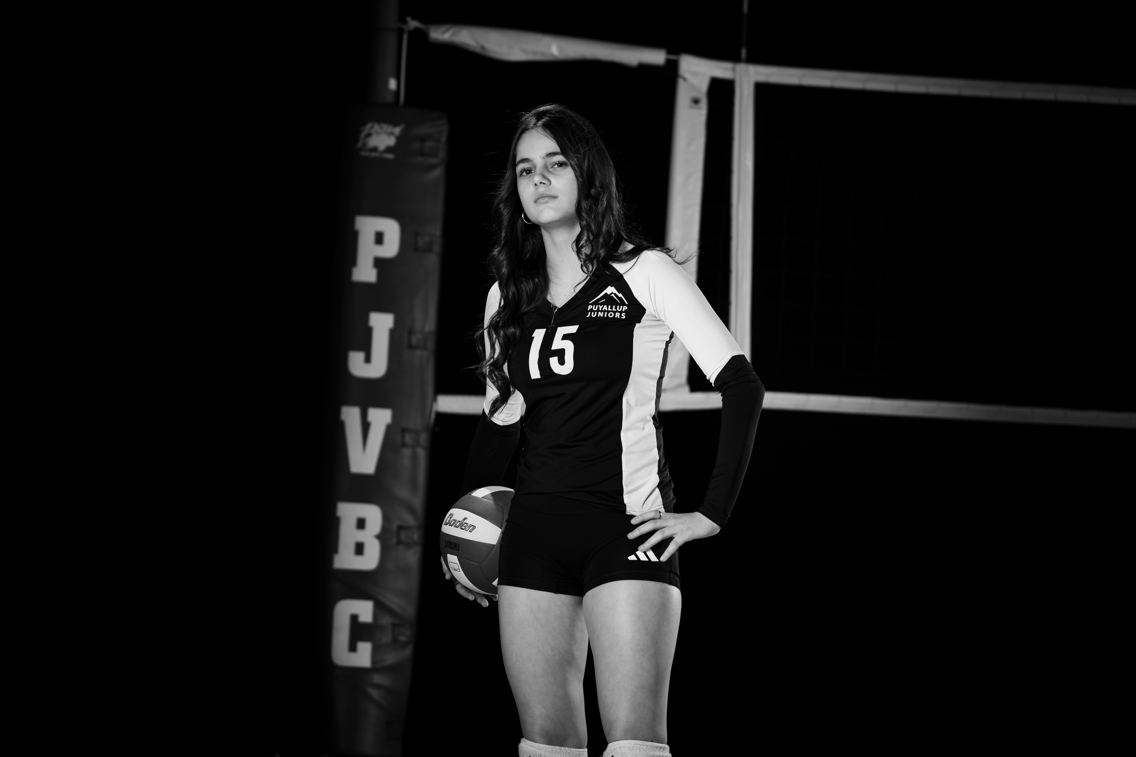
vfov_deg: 15.7
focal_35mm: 87
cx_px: 568
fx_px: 2745
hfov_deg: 23.4
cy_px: 378
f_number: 2.8
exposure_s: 1/200
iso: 50
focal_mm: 87
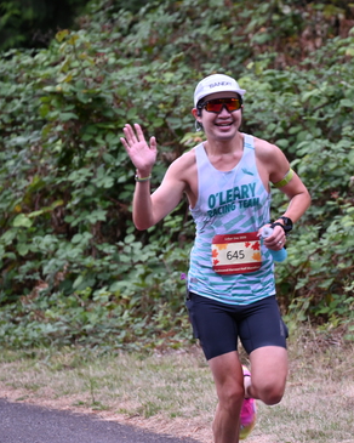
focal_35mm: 283
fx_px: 3706
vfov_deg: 6.8
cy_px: 222
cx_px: 272
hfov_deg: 5.5
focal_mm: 200
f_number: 6.3
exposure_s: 1/250
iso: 1250
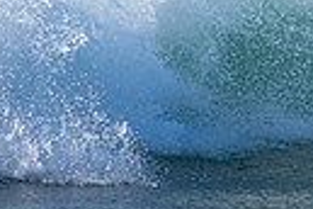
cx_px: 576
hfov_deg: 0.7
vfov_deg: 0.5
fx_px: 24030
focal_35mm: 2764
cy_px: 3
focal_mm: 500
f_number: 5.6
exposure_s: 1/2000
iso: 250
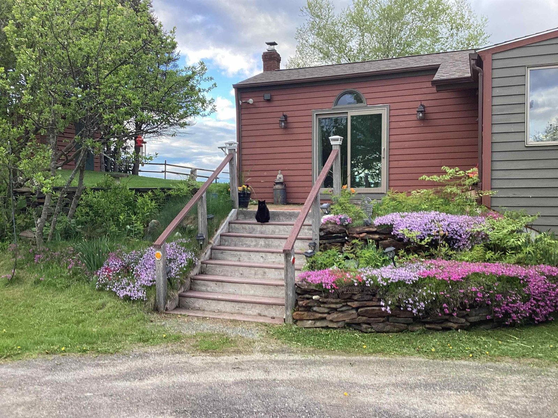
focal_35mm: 31
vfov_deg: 45.4
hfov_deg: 58.4
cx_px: 279
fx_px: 500
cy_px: 209
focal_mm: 3.3
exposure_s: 1/120
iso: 40
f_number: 2.4
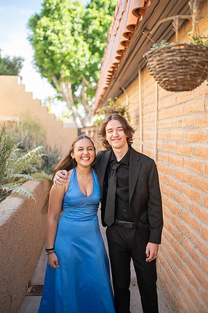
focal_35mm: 35
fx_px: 304
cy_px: 156
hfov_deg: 37.8
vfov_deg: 54.5
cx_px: 104
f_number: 1.4
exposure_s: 1/3200
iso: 400
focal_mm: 35
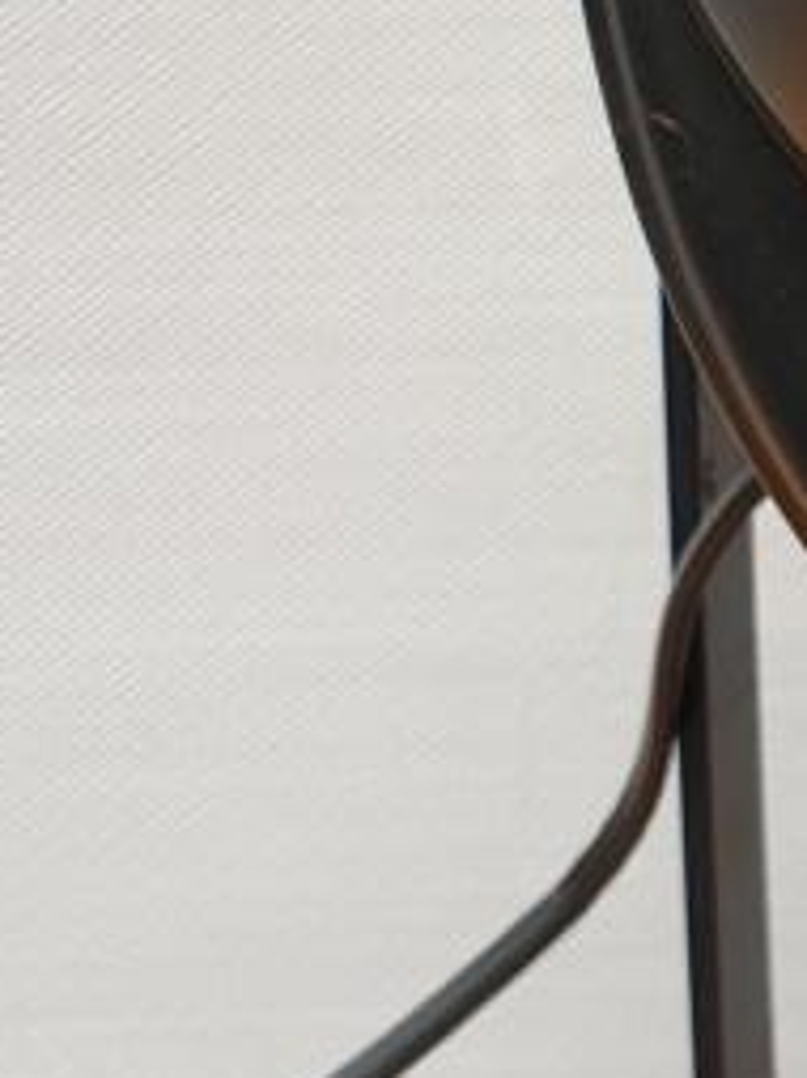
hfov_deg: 12.7
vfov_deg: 18.4
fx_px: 3269
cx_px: 1499
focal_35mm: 105
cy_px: 85
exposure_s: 1/231
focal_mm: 4.3
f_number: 2.4
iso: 50
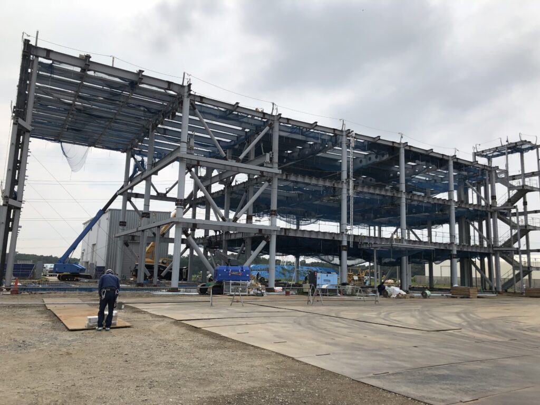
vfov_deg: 49.7
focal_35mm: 28
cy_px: 202
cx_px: 270
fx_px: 437
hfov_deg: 63.4
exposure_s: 1/3247
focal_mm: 4
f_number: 1.8
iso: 25
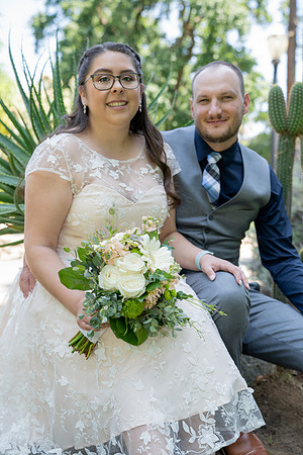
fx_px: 568
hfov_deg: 29.9
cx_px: 152
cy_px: 228
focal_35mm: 45
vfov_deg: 43.6
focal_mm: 45
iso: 250
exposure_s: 1/250
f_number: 3.5
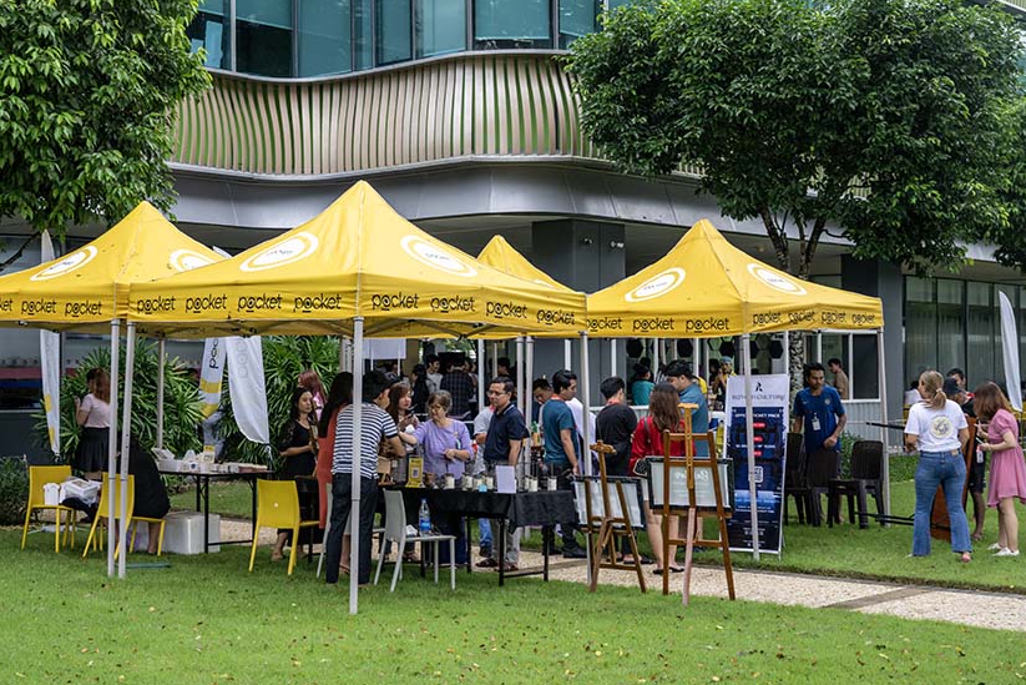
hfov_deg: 35.6
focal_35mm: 56
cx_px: 438
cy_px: 373
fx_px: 1596
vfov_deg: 24.2
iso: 200
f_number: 7.1
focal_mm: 48
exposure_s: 1/200
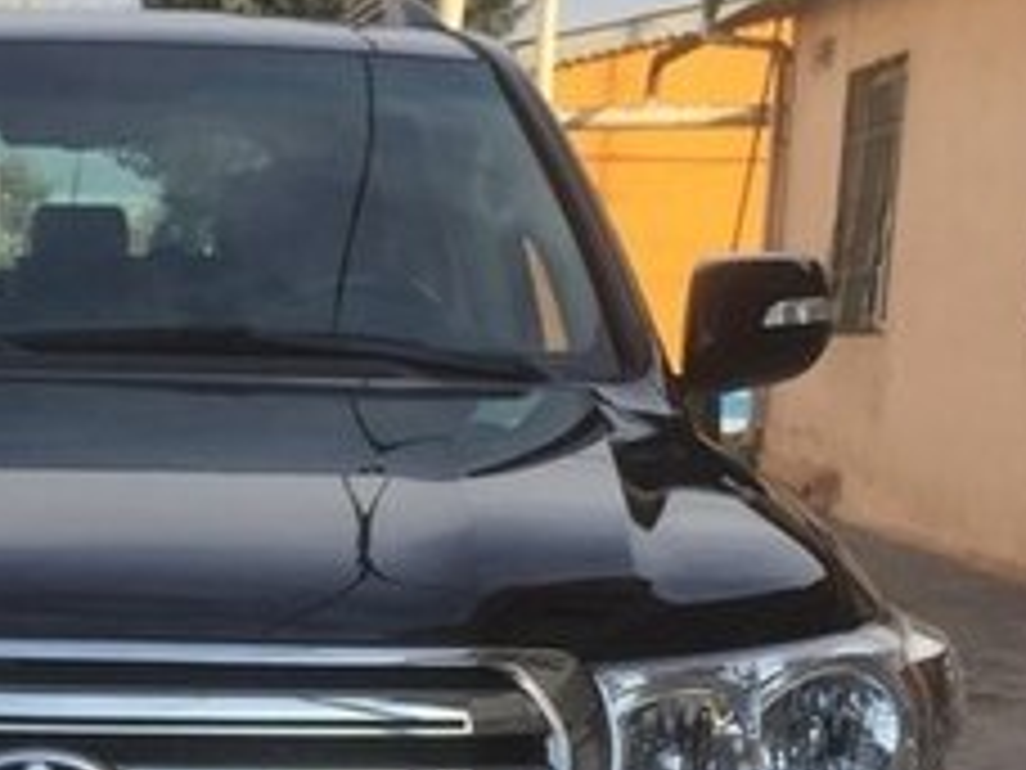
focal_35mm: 84
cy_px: 876
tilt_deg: -12.5
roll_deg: -1.1
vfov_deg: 16.9
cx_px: 18
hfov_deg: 22.5
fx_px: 2490
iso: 32
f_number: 2.2
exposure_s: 1/1099
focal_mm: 4.15
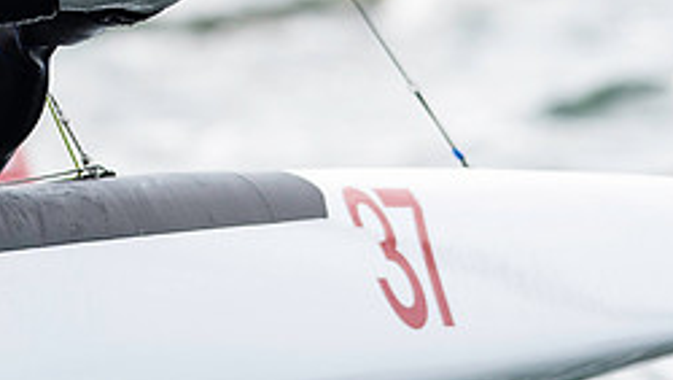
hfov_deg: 2.0
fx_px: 19500
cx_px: 3
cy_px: -115
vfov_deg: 1.1
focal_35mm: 1092
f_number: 5
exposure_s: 1/4000
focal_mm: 300
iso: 400
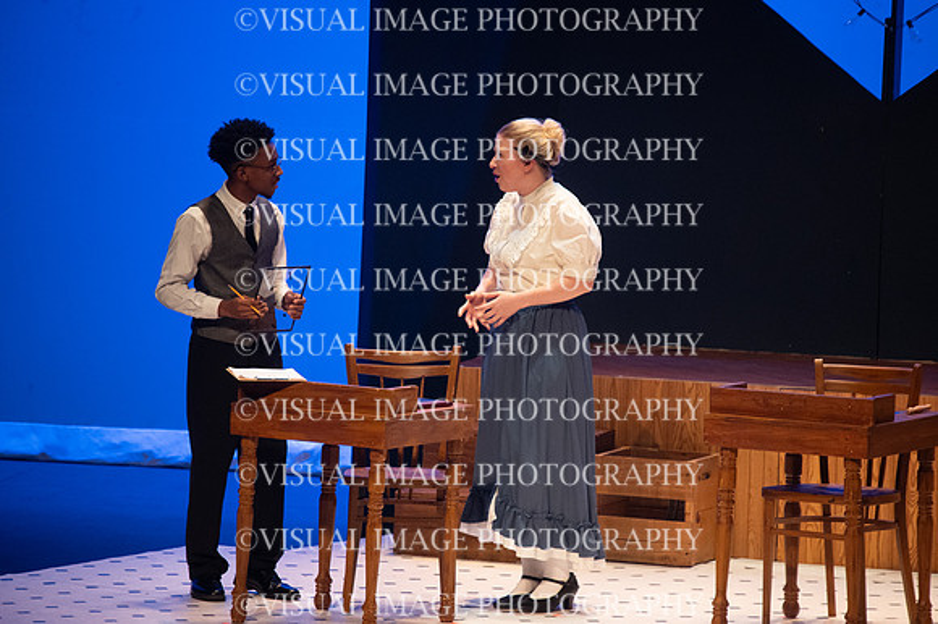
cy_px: 312
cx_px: 469
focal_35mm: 420
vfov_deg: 3.3
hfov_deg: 4.9
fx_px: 10937
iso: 7200
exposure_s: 1/160
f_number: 6.3
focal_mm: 420
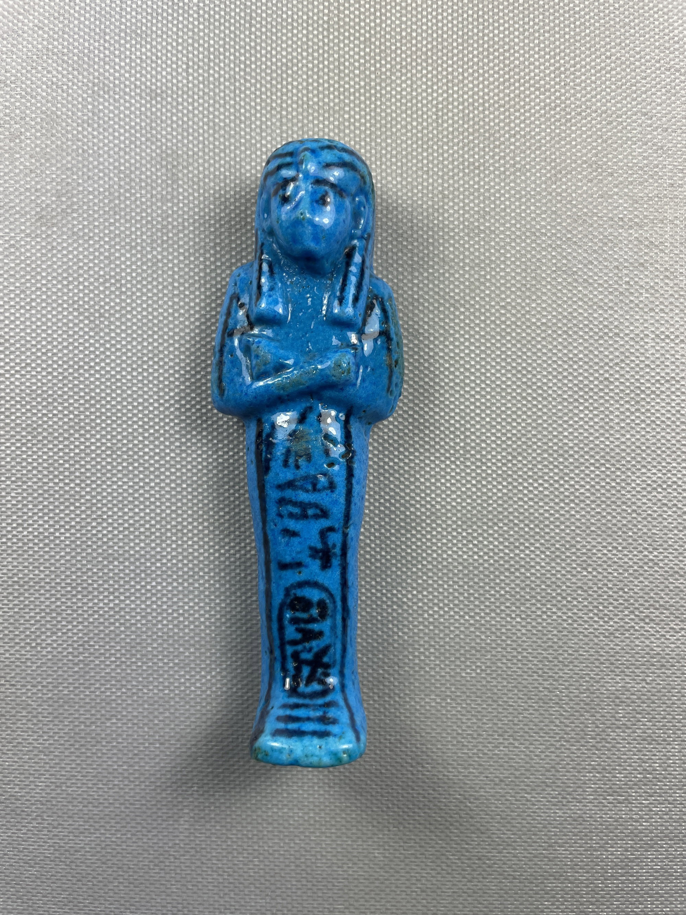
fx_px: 687
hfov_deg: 53.1
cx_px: 343
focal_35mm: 26
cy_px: 458
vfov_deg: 67.3
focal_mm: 4.2
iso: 32
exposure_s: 1/558
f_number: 1.6
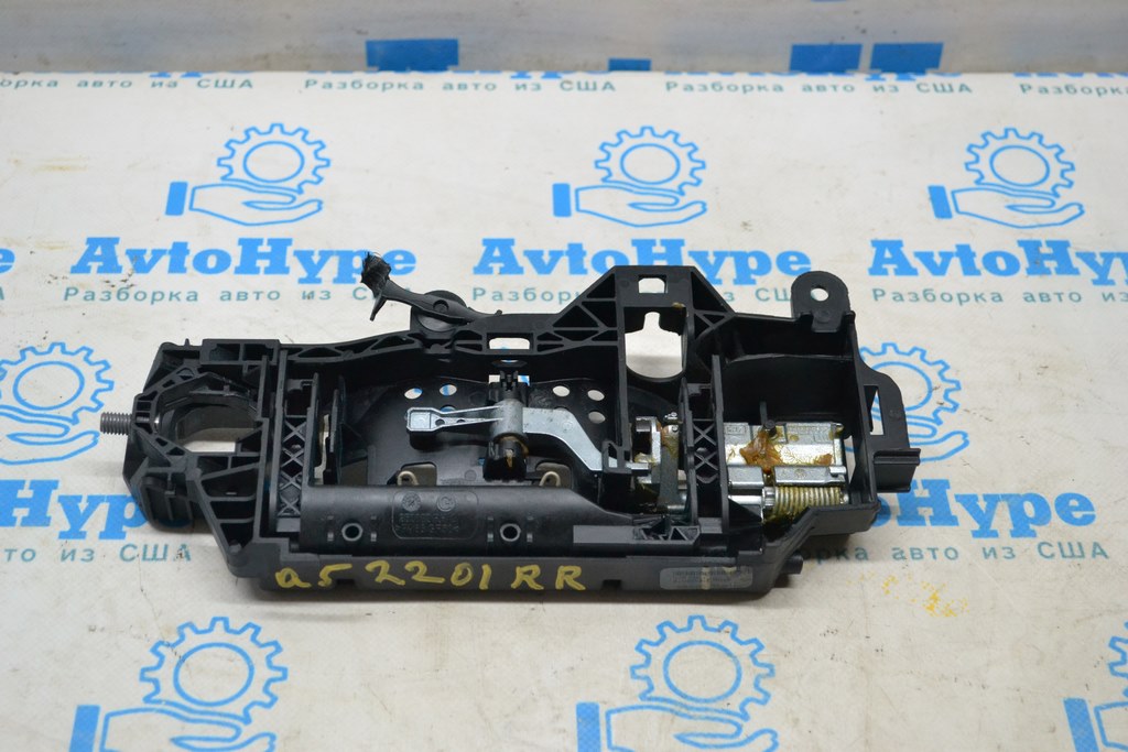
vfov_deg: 22.6
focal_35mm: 60
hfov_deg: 33.4
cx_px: 564
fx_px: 1880
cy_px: 376
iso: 1600
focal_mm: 40
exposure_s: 1/250
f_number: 5.3
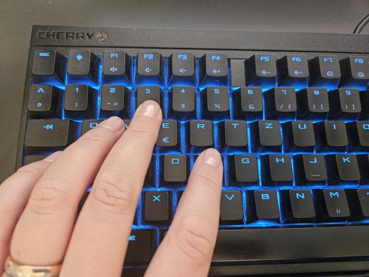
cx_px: 184
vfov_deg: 58.9
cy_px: 138
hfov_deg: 73.9
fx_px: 245
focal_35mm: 23
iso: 500
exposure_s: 1/40.1
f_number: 1.8
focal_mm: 5.4
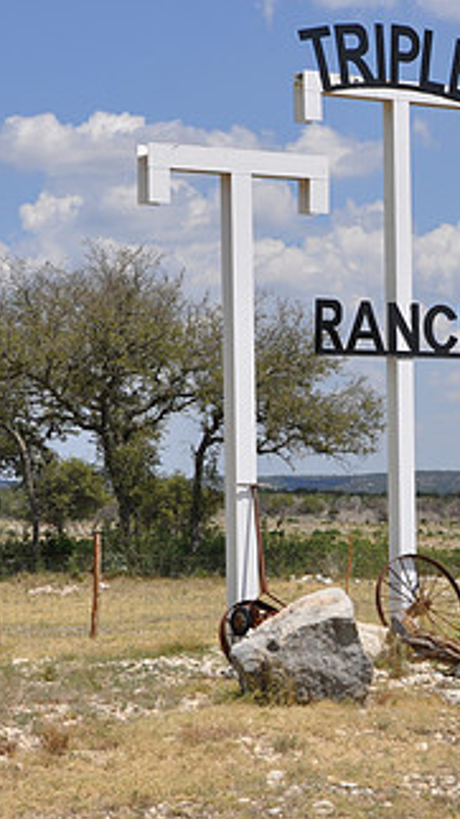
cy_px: 357
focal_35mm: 99
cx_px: 430
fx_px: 2147
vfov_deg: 21.6
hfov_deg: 12.1
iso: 200
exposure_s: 1/250
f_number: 8
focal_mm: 35
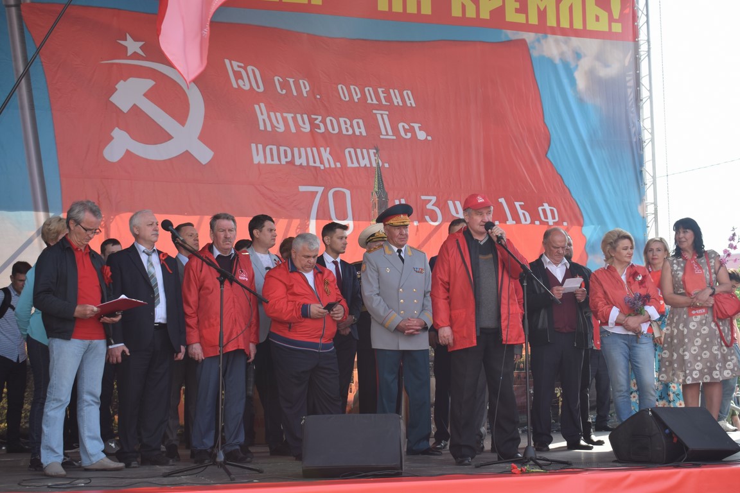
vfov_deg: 26.5
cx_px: 370
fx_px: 1048
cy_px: 246
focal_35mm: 51
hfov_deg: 38.9
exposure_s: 1/160
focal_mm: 34
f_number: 6.3
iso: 100
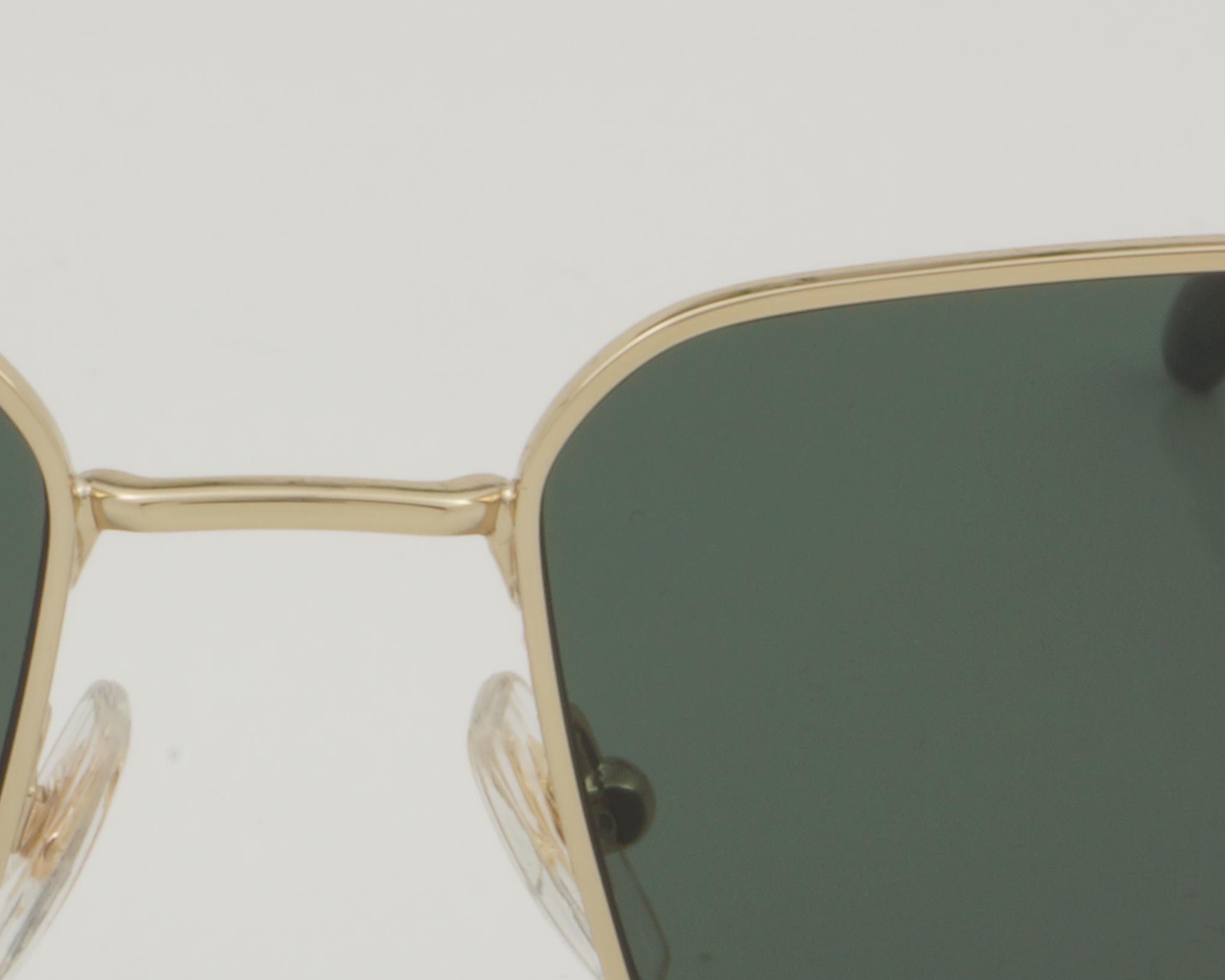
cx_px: 289
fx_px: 8353
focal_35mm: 230
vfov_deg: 6.7
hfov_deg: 8.4
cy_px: 659
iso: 100
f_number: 32
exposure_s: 1/3
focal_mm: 55
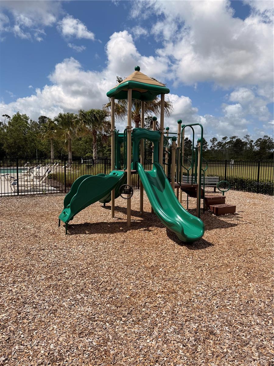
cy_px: 183
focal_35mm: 24
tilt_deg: -5.9
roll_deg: -1.1
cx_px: 137
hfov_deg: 56.8
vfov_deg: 71.6
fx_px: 253
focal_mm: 6.76
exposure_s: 1/8130
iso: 80
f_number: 1.78
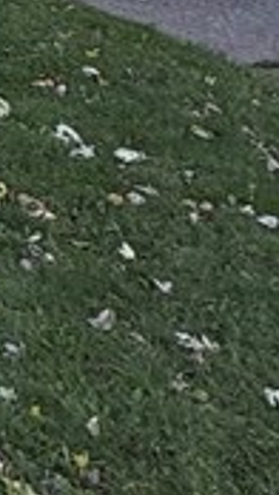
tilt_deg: +9.9
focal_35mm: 90
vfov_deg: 16.5
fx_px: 1183
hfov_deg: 10.5
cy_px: -552
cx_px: -495
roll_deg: +0.6
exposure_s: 1/392
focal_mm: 2.22
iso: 50
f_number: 2.2
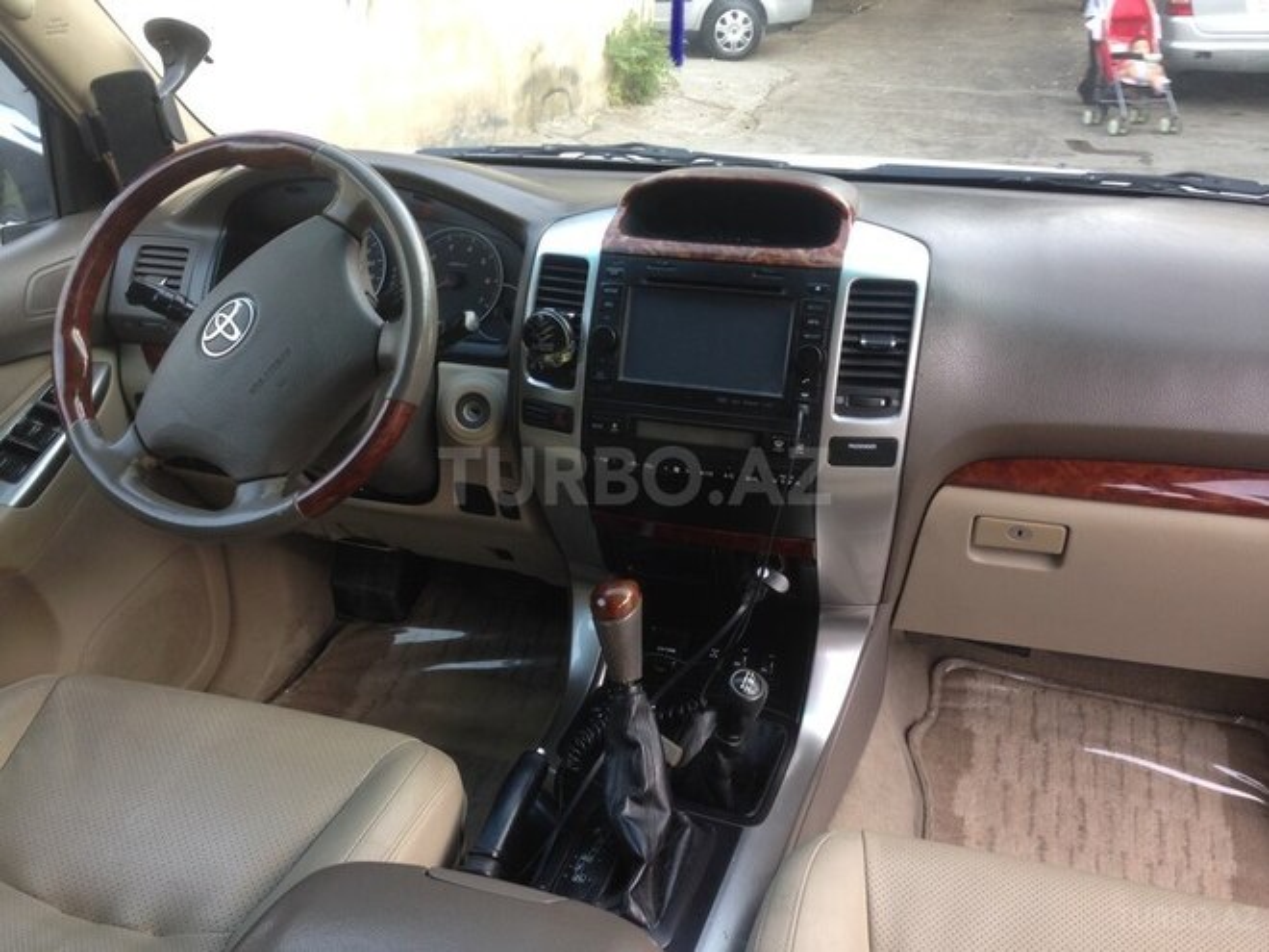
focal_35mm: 33
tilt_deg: -25.8
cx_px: 634
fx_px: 1210
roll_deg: -3.0
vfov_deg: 42.9
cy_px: 476
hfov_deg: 55.4
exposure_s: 1/20
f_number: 2.4
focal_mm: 4.12
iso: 50
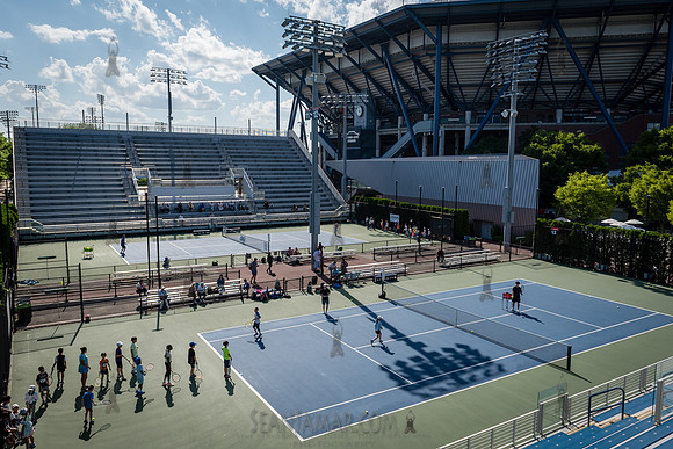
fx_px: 498
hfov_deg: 68.1
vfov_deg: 48.5
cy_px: 224
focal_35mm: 27
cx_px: 336
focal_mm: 24
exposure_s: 1/500
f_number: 8
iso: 200
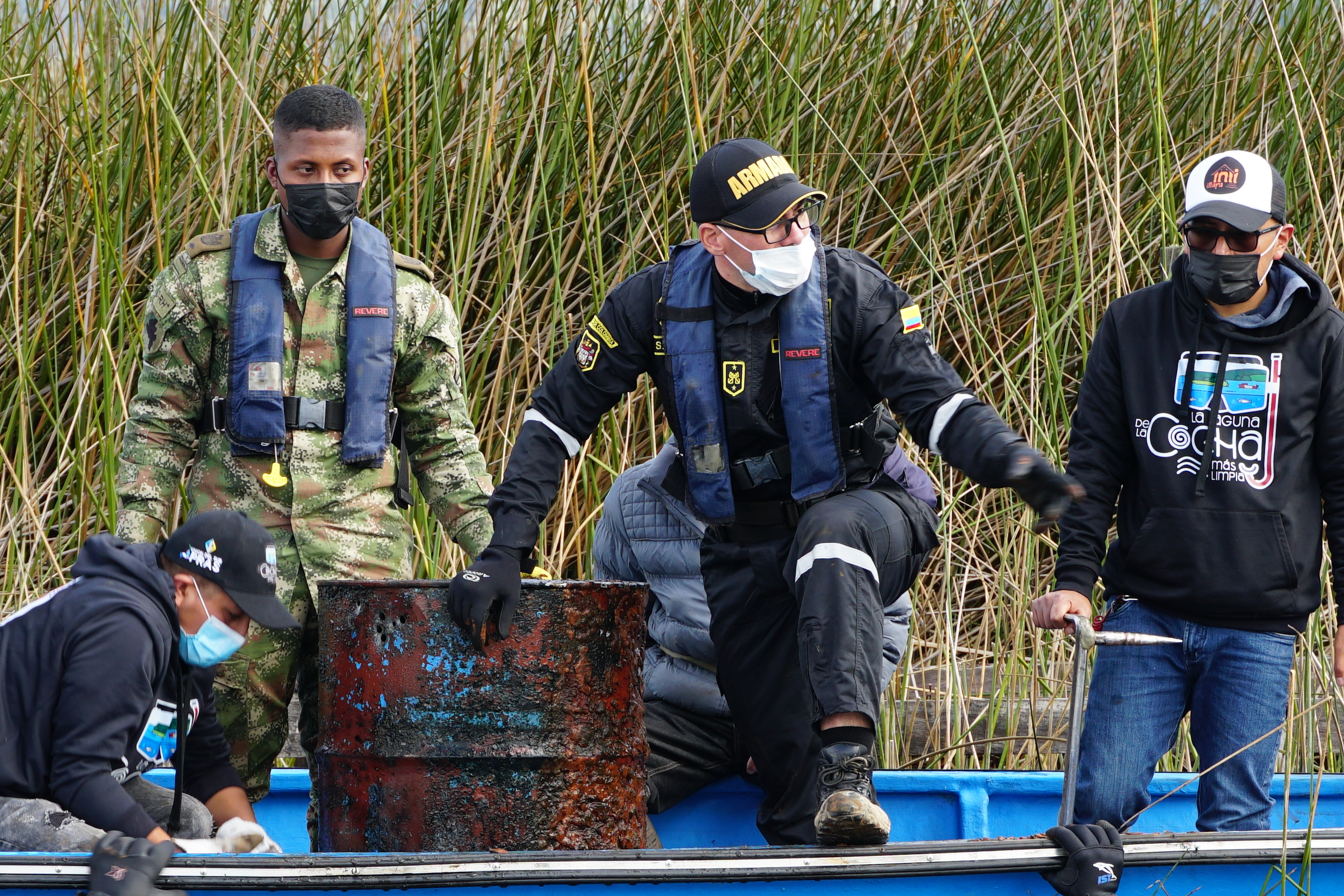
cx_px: 443
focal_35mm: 205
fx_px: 7657
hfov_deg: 10.0
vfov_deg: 6.7
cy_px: 848
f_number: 5.6
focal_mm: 61
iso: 125
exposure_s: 1/100
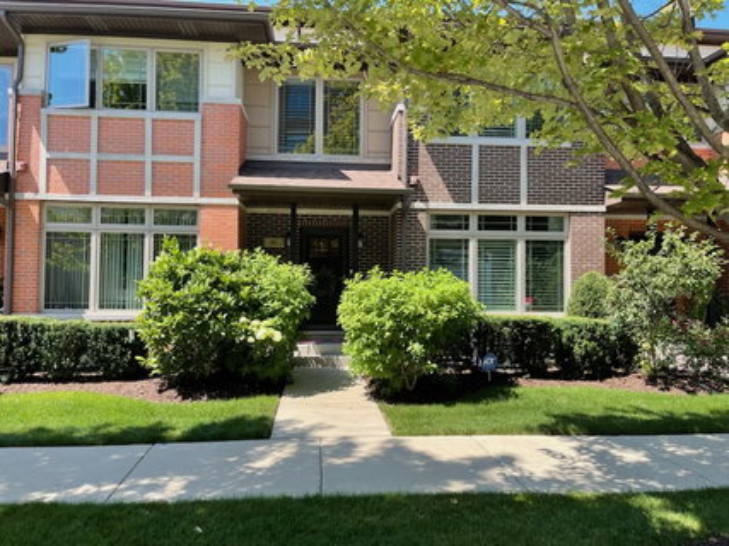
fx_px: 547
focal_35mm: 26
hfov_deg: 67.3
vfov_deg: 53.0
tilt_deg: +1.3
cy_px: 273
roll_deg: -0.5
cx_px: 364
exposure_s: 1/775
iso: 32
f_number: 1.6
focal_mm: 5.1
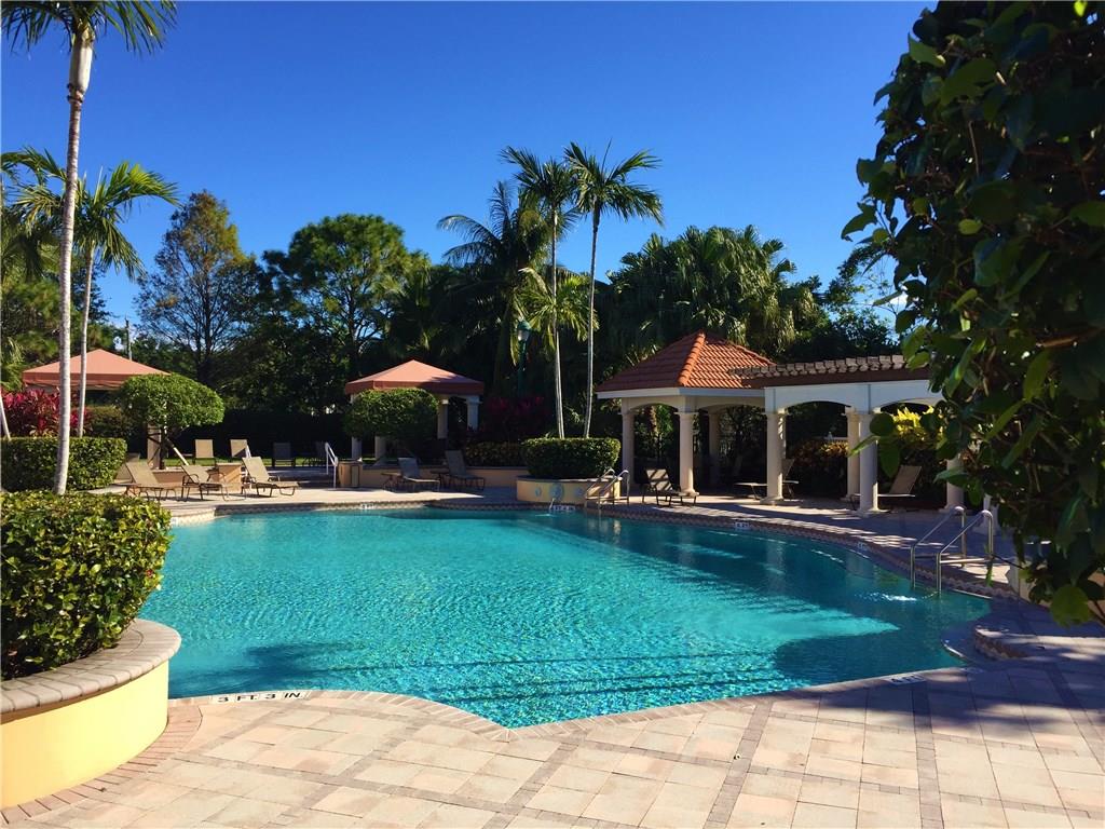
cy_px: 414
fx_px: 926
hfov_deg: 61.7
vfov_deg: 48.2
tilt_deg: +0.7
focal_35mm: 29
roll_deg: -0.4
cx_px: 552
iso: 32
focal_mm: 4.15
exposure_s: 1/1412
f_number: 2.2
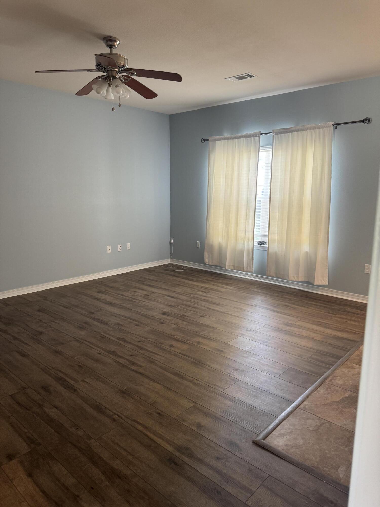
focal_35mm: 24
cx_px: 190
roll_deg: -0.3
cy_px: 254
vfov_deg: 71.6
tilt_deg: -7.1
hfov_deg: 56.8
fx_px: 351
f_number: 1.78
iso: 125
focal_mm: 6.76
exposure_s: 1/60
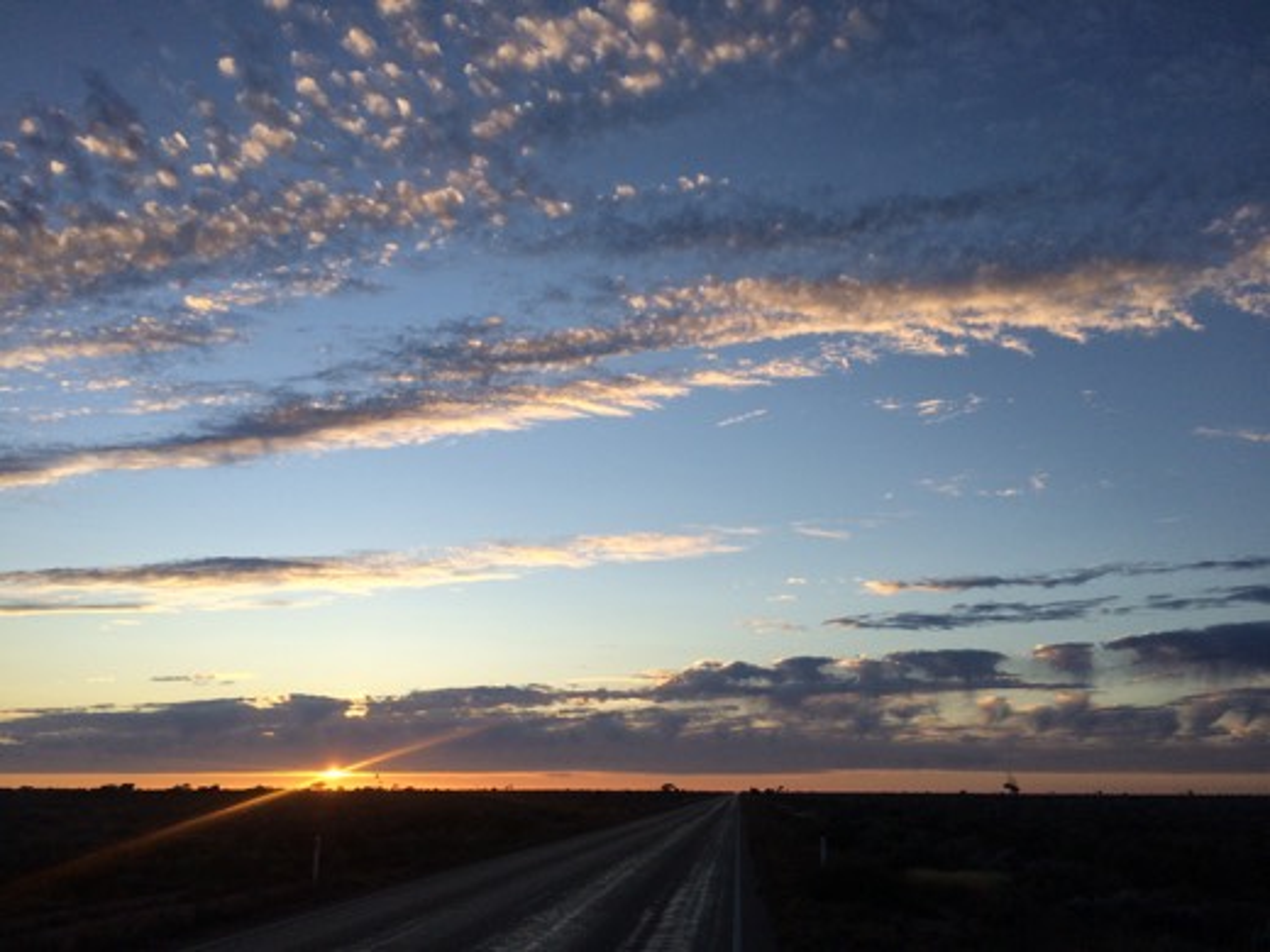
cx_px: 635
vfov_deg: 48.2
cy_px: 476
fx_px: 1064
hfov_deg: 61.7
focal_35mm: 29
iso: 32
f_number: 2.2
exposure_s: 1/1325
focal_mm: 4.15
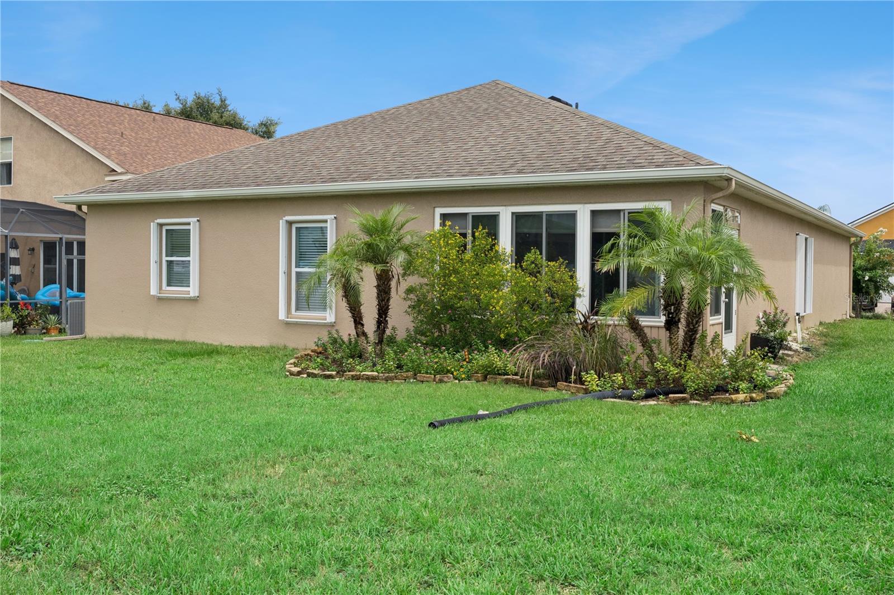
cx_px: 447
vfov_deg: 37.8
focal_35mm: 35
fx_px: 869
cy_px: 298
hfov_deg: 54.4
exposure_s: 1/1250
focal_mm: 35
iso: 800
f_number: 10
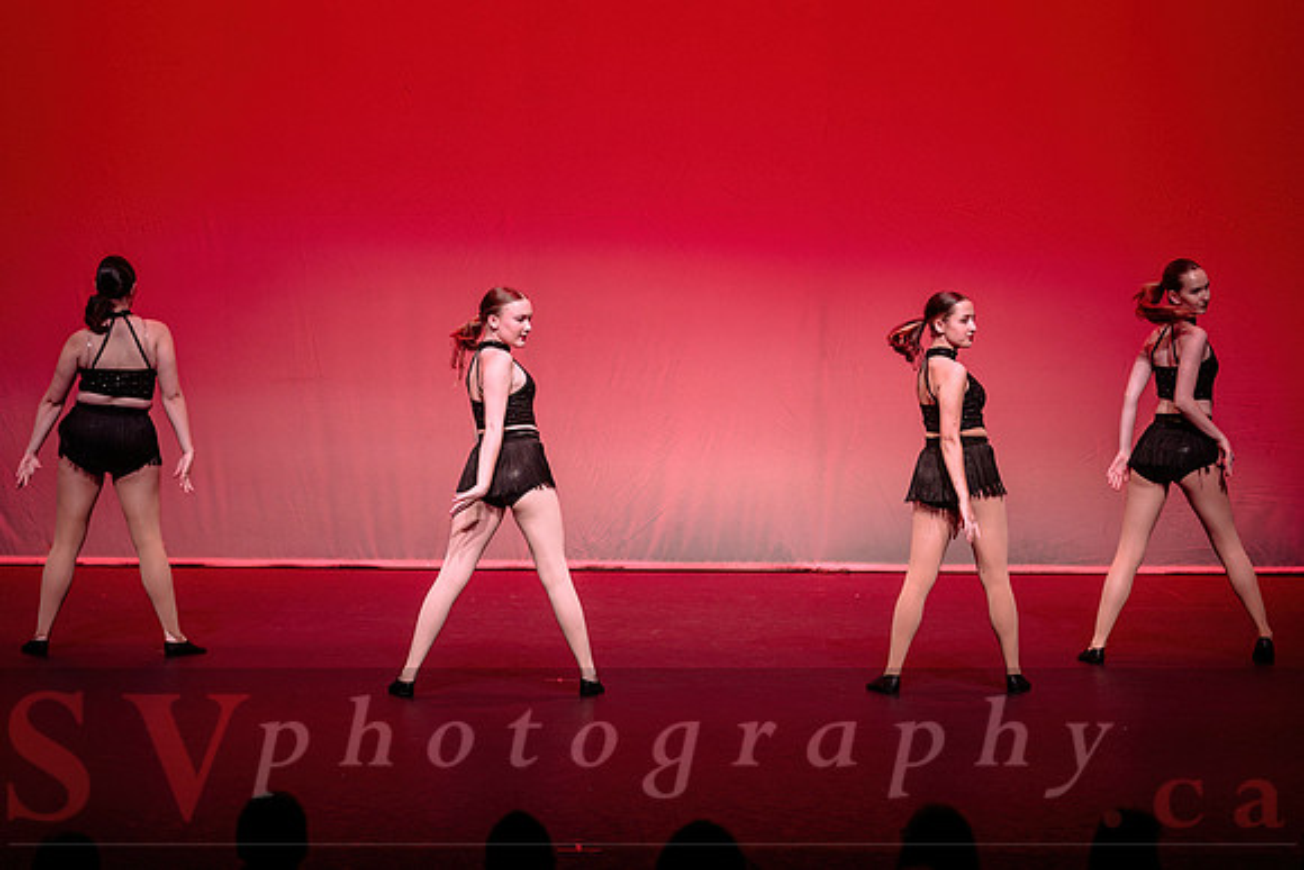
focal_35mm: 124
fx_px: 4508
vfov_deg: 11.0
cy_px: 426
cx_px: 652
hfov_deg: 16.5
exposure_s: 1/500
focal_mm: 122
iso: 1250
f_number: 2.8
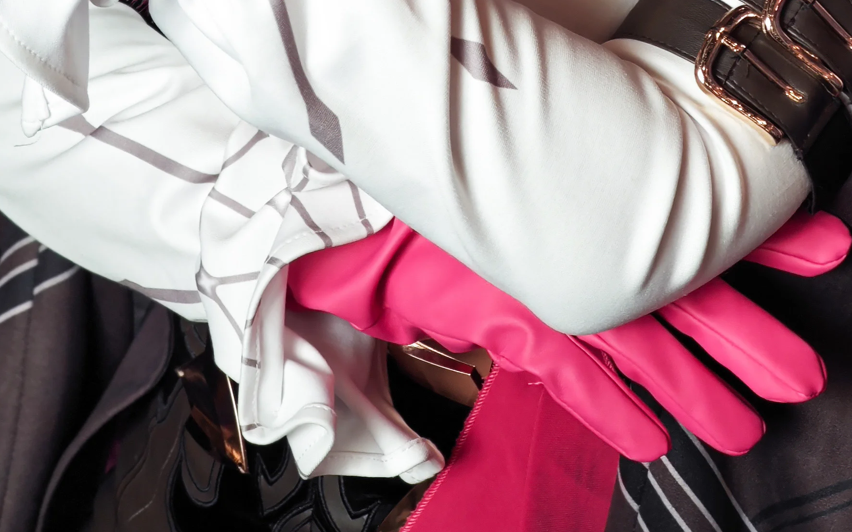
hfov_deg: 11.4
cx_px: 465
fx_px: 4272
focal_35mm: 184
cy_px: -386
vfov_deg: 7.0
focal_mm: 12.28
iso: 125
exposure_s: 1/120
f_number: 1.8
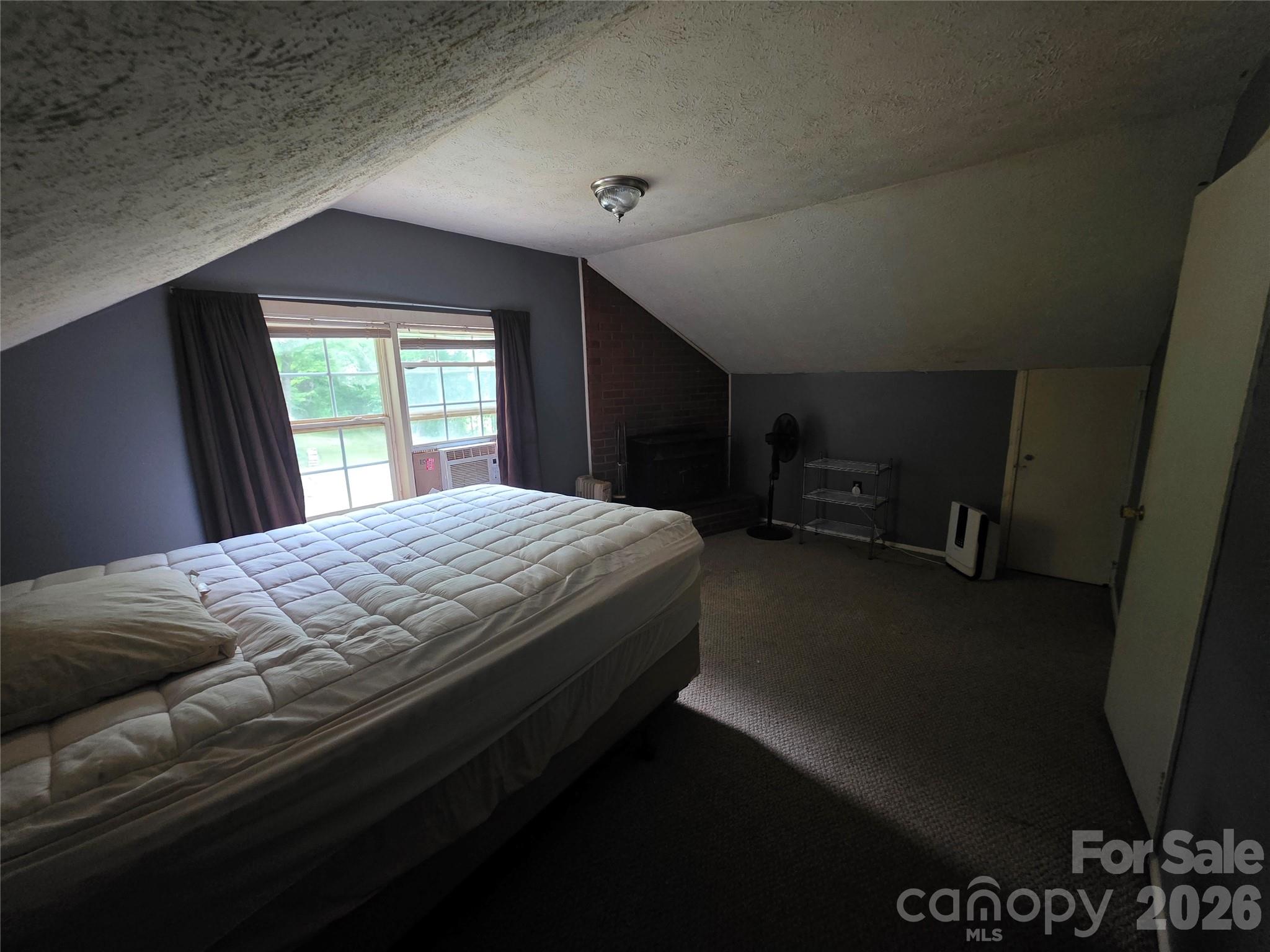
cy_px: 476
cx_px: 635
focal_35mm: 13
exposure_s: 1/60
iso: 1000
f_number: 1.9
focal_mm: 2.2
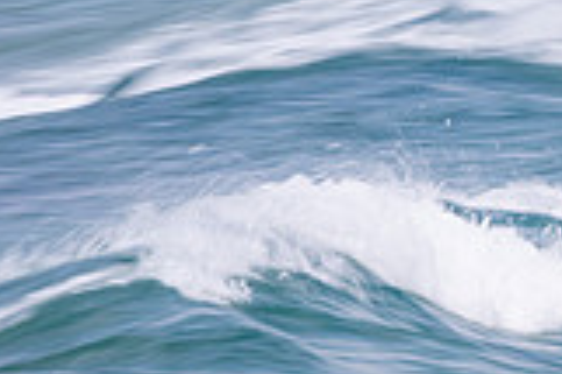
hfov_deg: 1.1
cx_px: 977
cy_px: 33
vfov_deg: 0.8
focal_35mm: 1806
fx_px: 28165
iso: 64
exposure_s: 1/25
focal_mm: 500
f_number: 20
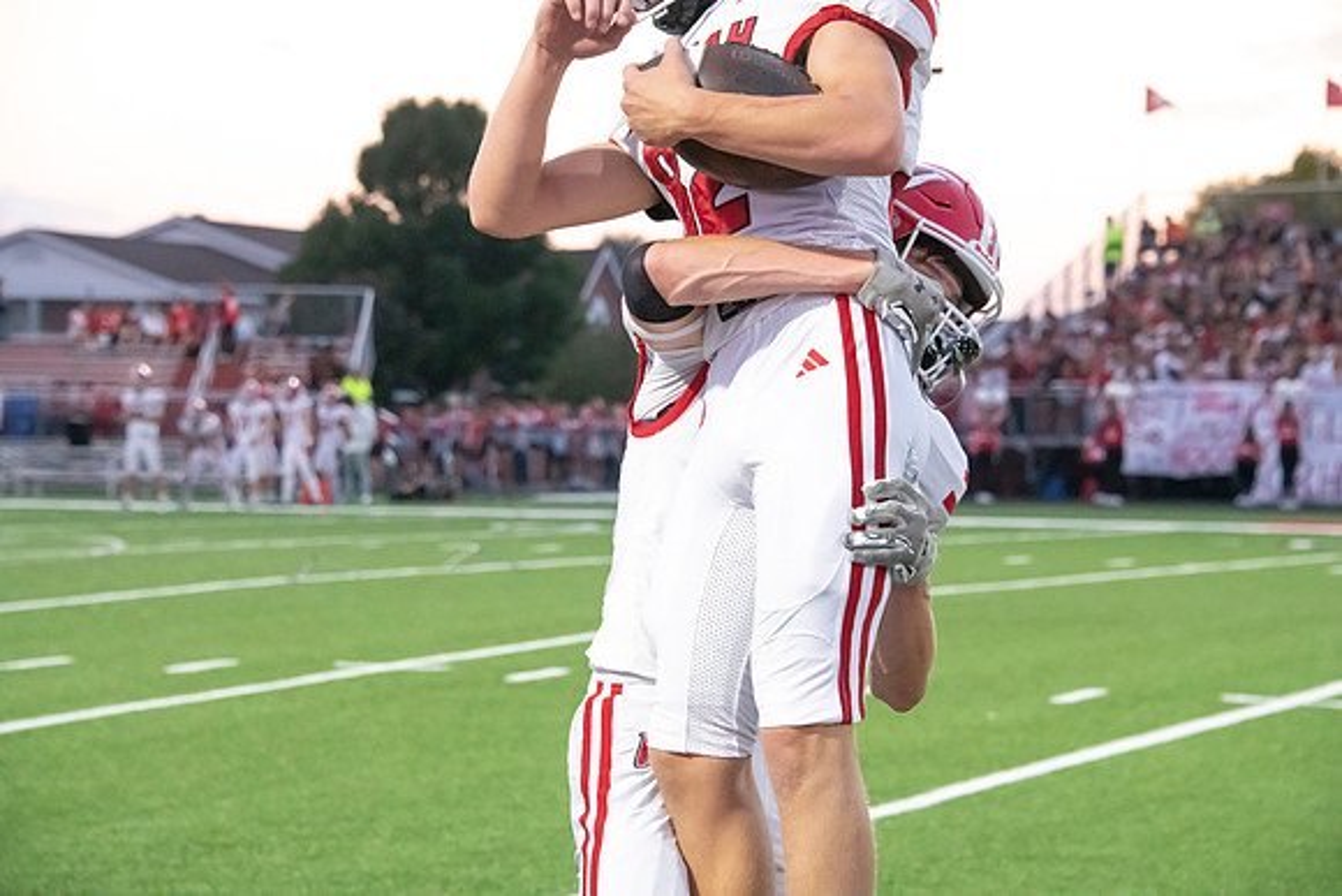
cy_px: 448
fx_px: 4549
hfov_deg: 16.8
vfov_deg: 11.2
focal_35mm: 122
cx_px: 671
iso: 10000
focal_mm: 122
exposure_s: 1/400
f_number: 7.1
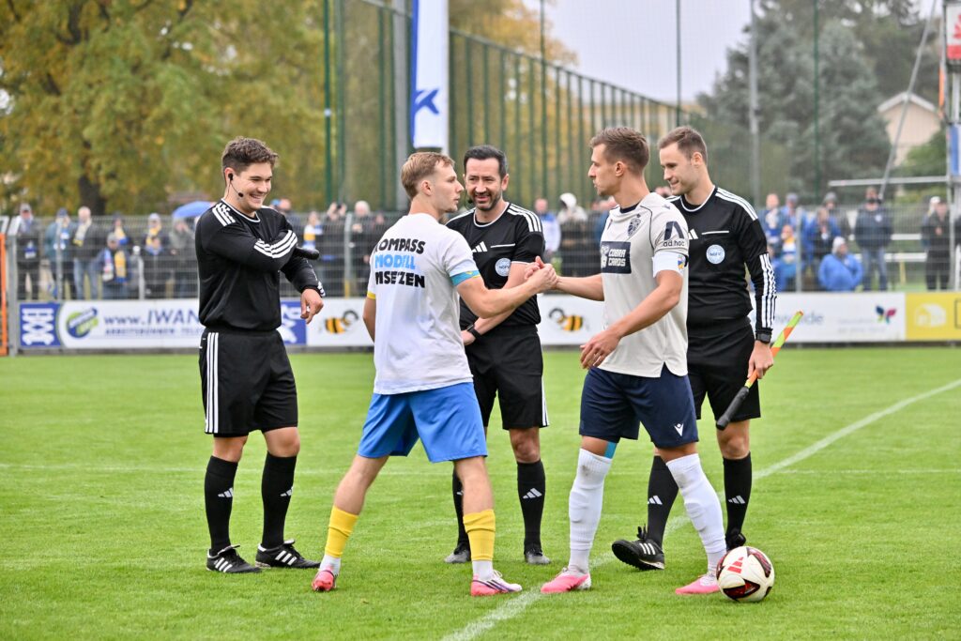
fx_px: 4271
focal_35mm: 160
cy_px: 320
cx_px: 480
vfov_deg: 8.6
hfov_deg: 12.8
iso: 3200
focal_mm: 160
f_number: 5
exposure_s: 1/1600
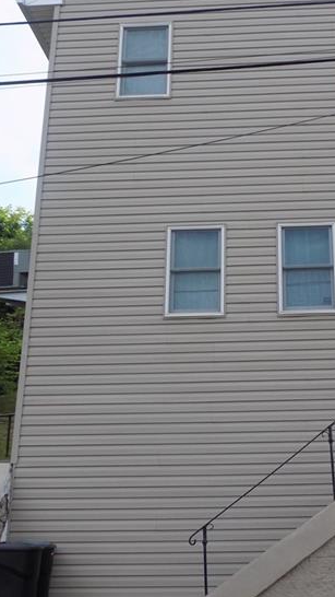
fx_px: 727
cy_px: 302
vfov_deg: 44.6
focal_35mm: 46
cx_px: 276
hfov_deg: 25.4
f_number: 3.3
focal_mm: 5.3
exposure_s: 1/250
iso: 80
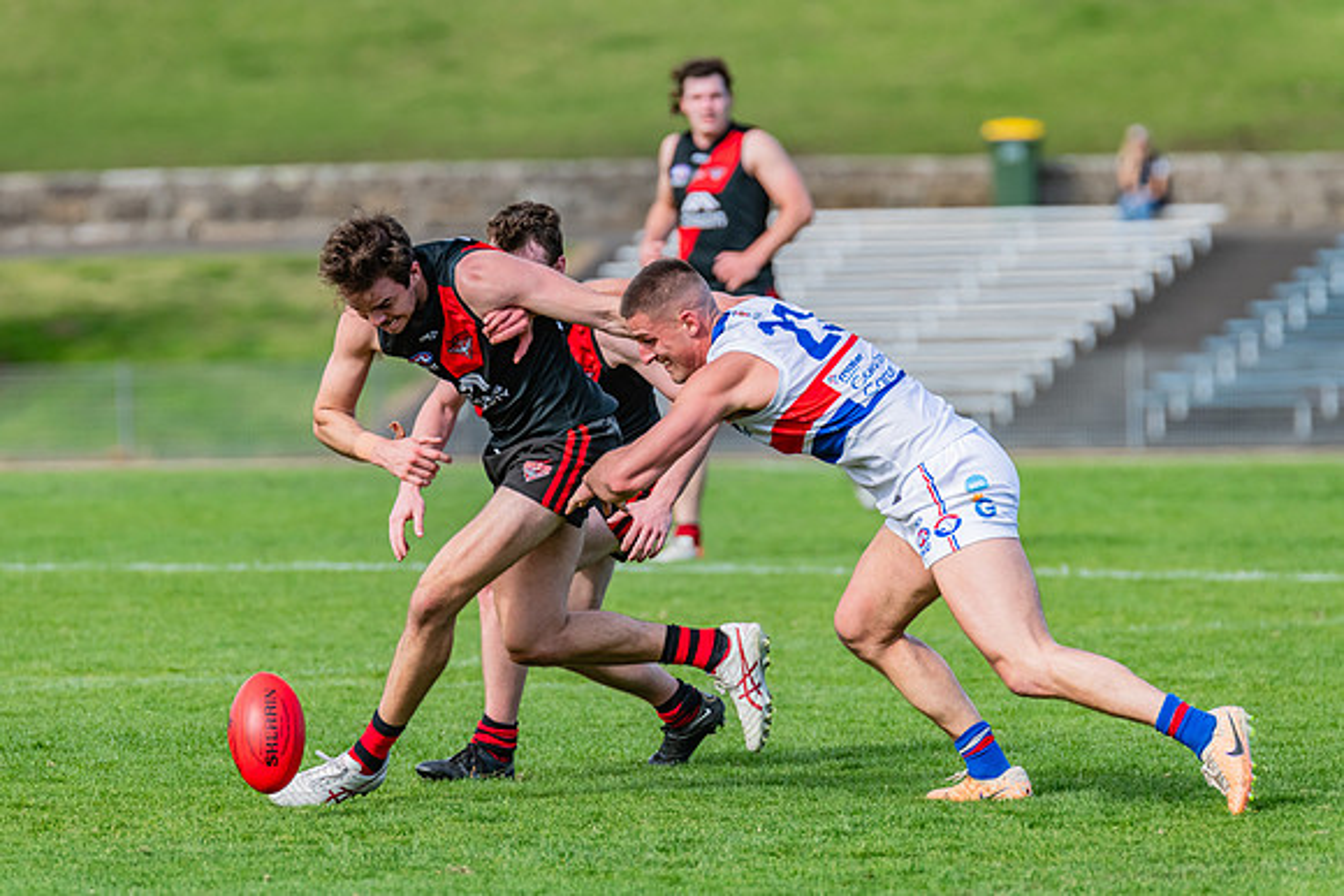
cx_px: 630
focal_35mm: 452
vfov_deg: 3.0
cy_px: 427
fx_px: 16885
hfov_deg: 4.6
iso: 800
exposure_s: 1/1600
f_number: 6.3
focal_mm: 420
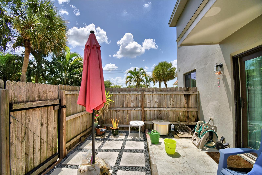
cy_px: 88
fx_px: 109
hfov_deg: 100.4
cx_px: 131
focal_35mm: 15
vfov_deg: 77.3
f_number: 4.5
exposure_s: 1/1600
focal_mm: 10
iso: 100
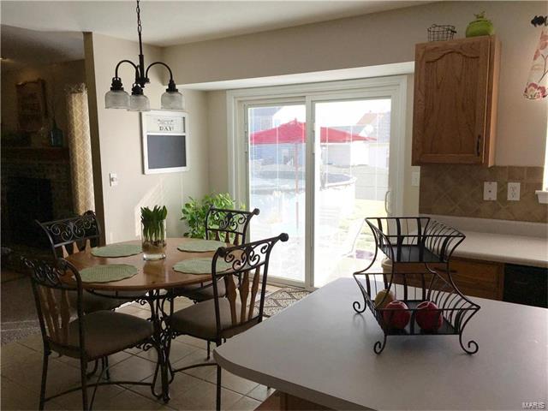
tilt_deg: -8.5
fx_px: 459
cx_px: 274
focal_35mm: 29
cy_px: 206
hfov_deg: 61.7
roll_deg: +1.0
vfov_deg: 48.2
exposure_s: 1/680
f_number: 2.2
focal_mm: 4.15
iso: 25
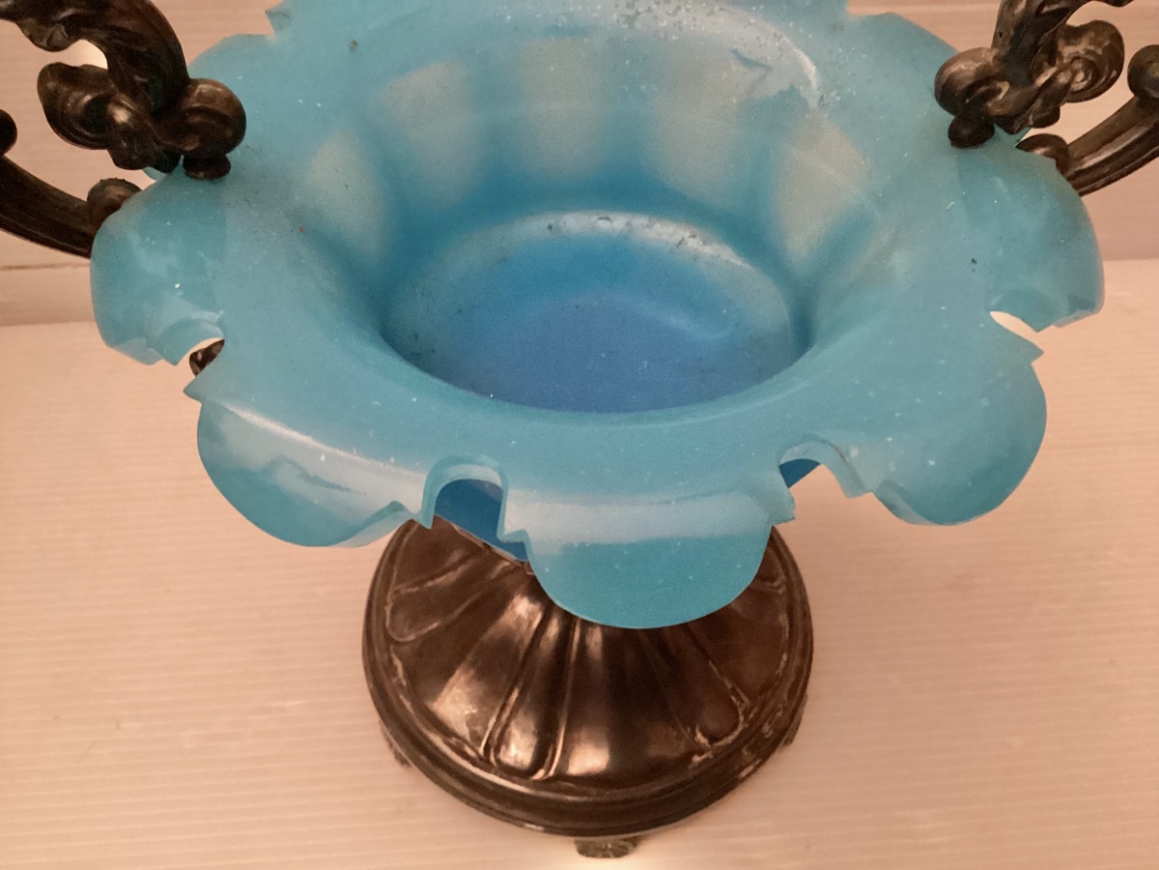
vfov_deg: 45.4
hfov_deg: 58.4
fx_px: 1038
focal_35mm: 31
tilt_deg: -51.3
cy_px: 435
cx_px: 580
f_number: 2.4
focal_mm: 3.3
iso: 640
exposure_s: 1/25
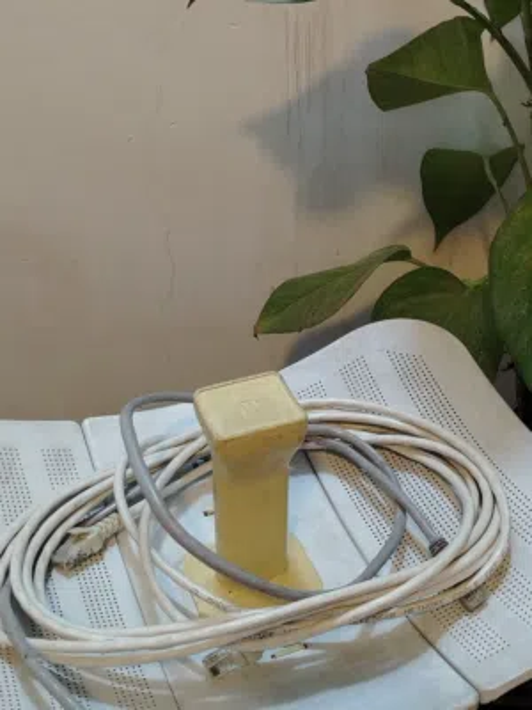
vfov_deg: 39.7
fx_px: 984
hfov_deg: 30.3
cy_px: 355
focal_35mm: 48
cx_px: 266
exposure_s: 1/100
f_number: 1.75
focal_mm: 5.25
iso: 1188
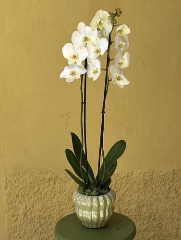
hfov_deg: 30.4
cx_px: 90
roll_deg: +1.6
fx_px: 334
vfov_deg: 39.6
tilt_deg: -8.7
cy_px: 120
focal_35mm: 48
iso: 80
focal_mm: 6.86
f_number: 1.78
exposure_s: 1/2114
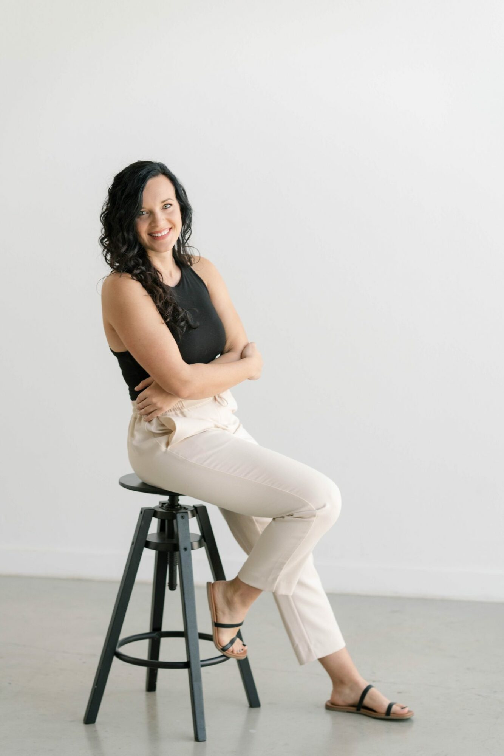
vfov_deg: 23.9
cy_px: 378
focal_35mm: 85
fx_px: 1784
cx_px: 252
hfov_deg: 16.1
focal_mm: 85
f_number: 2.8
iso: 640
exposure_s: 1/250
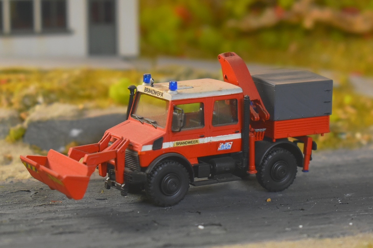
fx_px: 855
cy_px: 124
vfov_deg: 16.5
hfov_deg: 24.6
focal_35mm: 82
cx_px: 186
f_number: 5.6
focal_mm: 55
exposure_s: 1/60
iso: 900
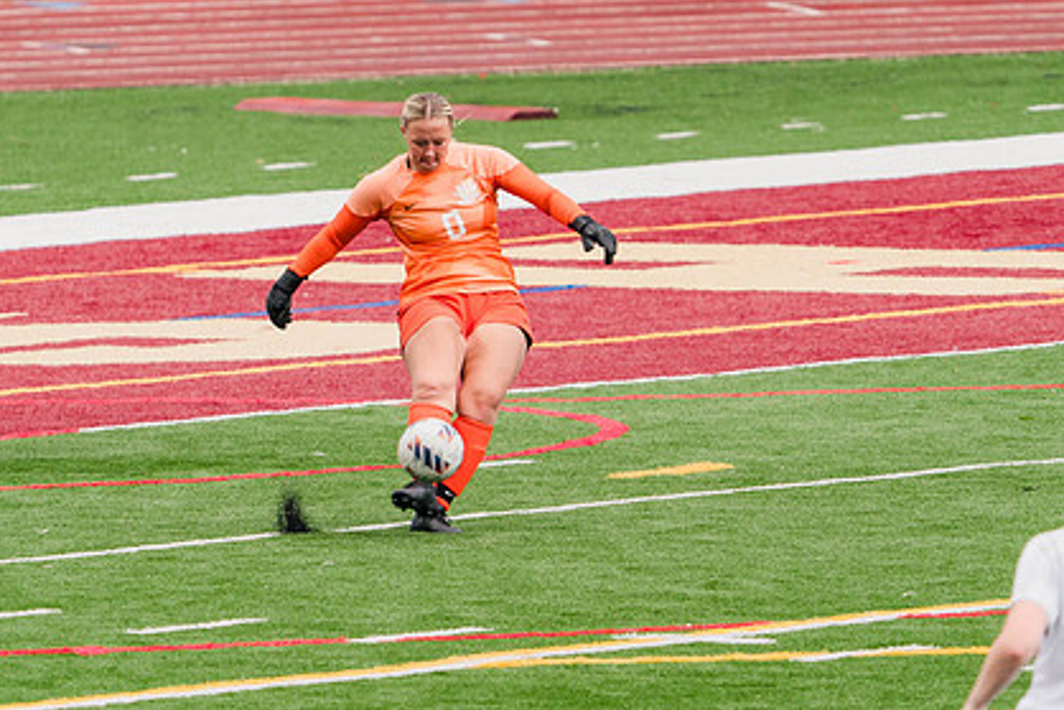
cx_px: 496
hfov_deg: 3.1
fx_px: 19365
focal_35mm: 655
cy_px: 212
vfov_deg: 2.1
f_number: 6.3
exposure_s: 1/1600
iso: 800
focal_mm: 394
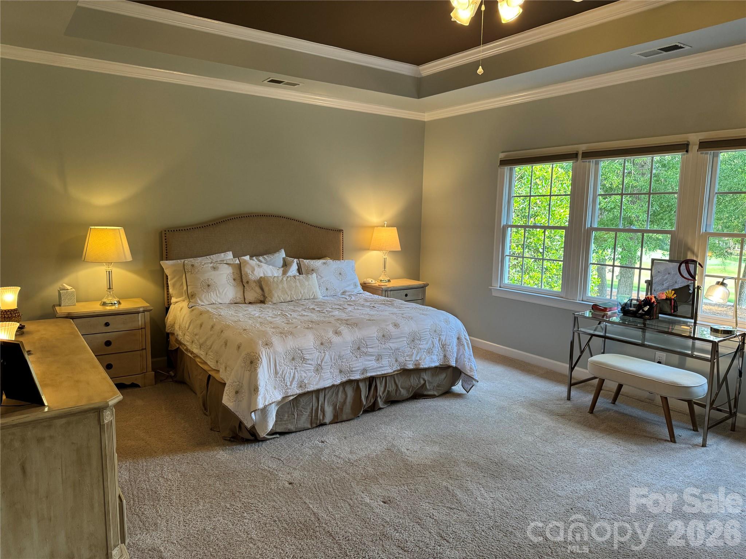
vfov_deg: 56.8
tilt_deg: -8.1
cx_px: 373
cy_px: 280
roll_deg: -1.8
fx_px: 517
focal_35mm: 24
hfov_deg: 71.6
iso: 200
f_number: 1.78
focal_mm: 6.76
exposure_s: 1/120
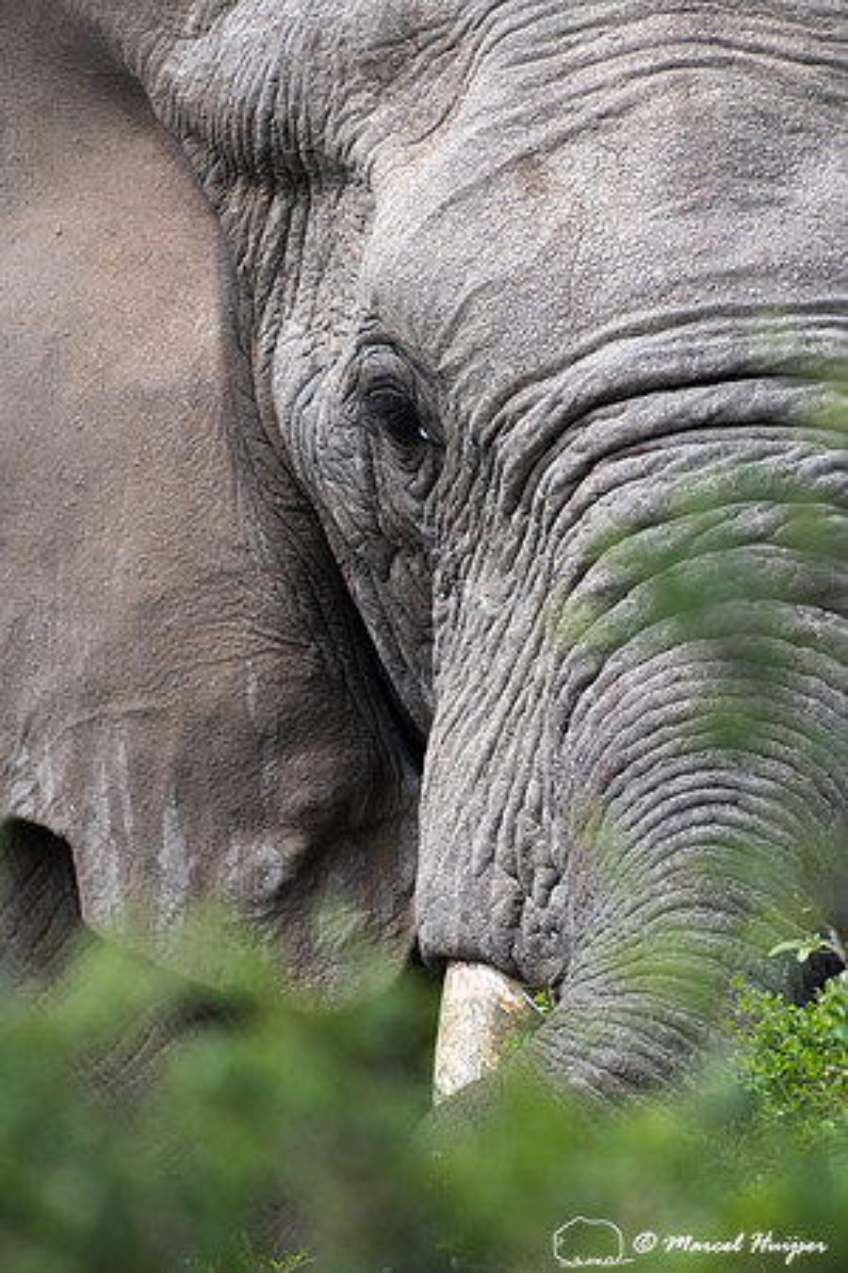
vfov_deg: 3.4
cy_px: 636
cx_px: 424
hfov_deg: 2.3
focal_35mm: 600
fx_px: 21198
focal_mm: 600
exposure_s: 1/2000
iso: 1250
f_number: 9
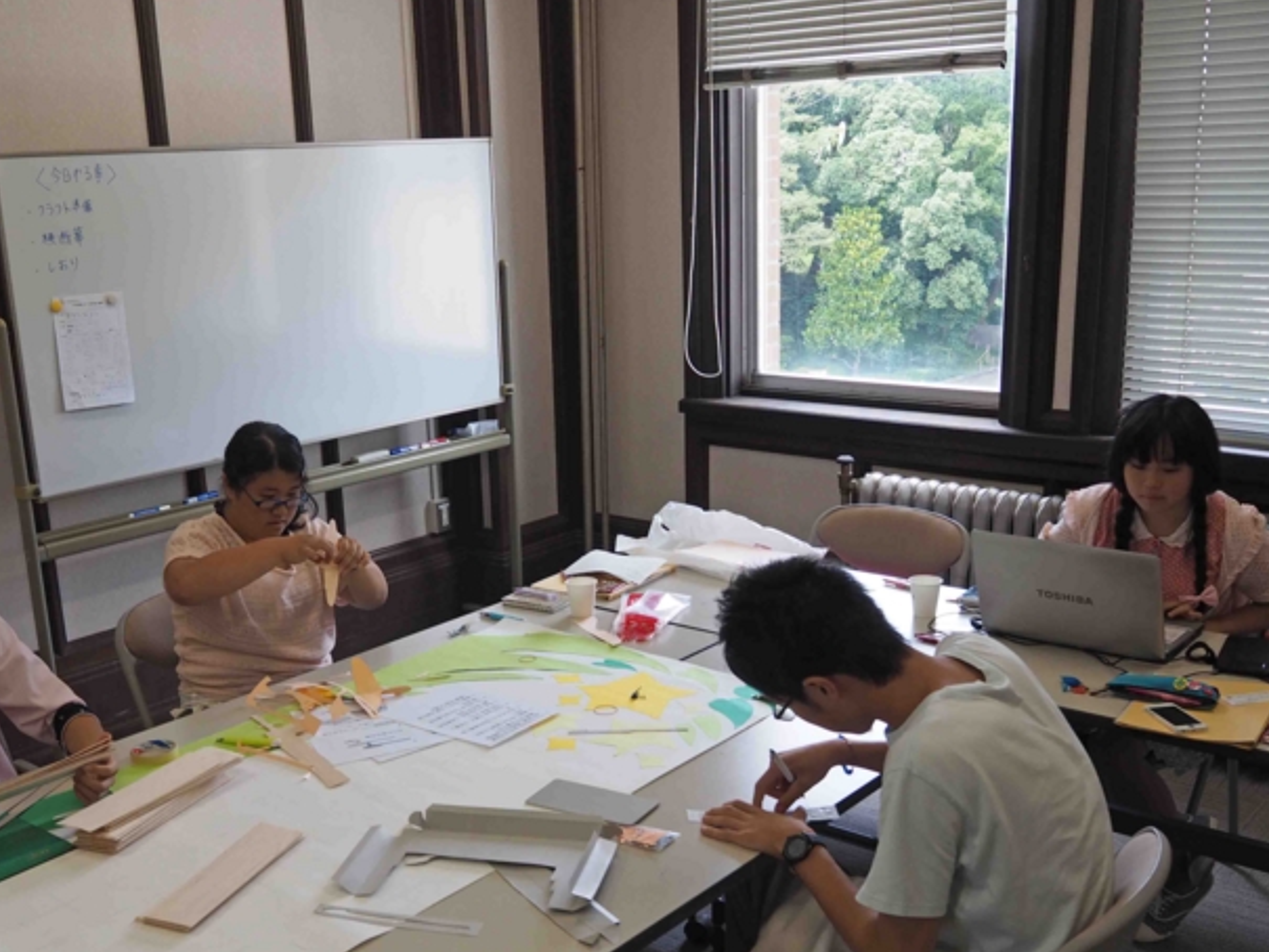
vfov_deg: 38.4
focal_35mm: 37
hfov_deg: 50.0
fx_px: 1357
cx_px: 545
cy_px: 602
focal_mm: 14
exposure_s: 1/100
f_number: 4
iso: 200
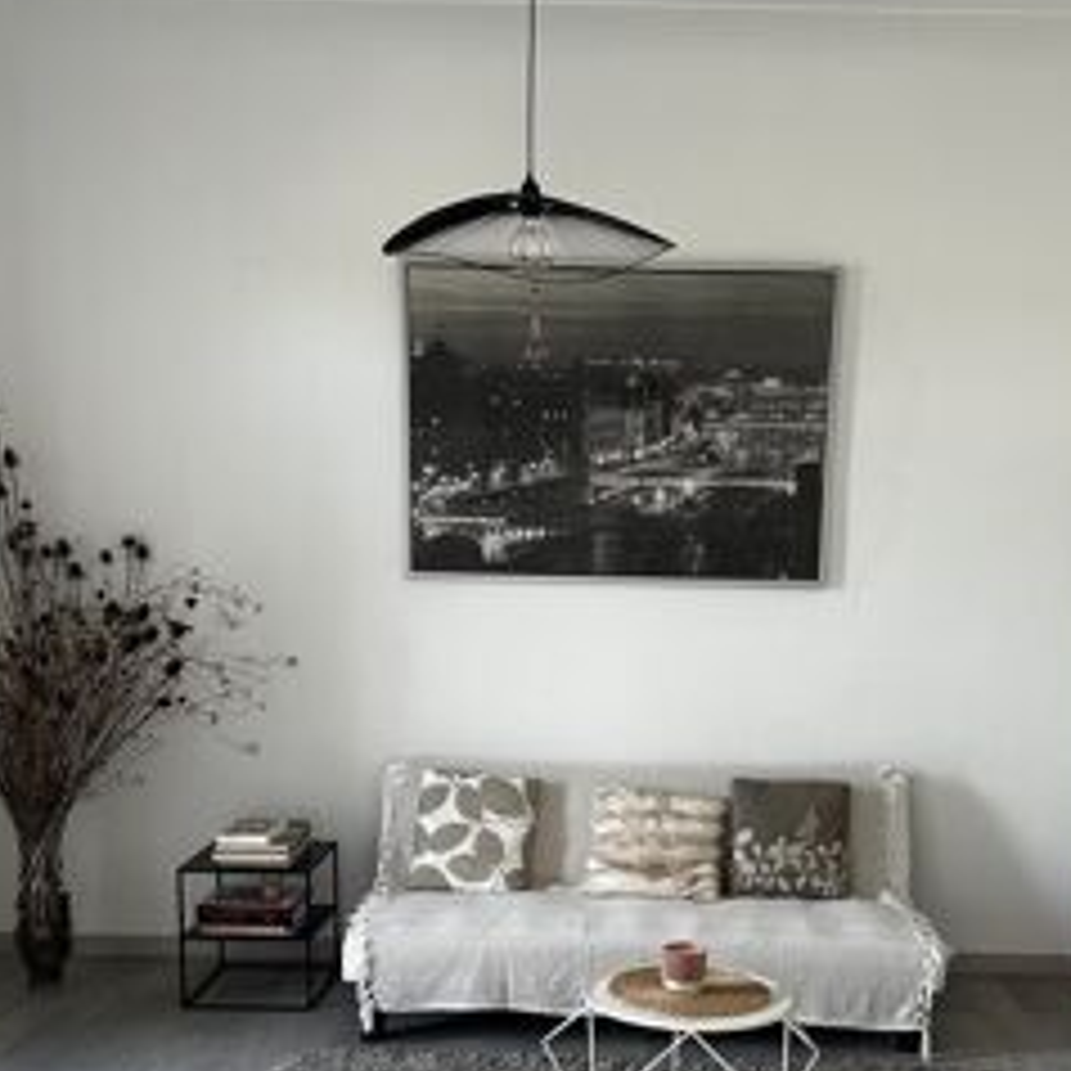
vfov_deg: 43.0
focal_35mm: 38
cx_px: 626
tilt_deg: -8.7
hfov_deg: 43.7
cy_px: 749
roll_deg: -2.0
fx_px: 1330
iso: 250
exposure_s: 1/96
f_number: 1.78
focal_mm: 6.86
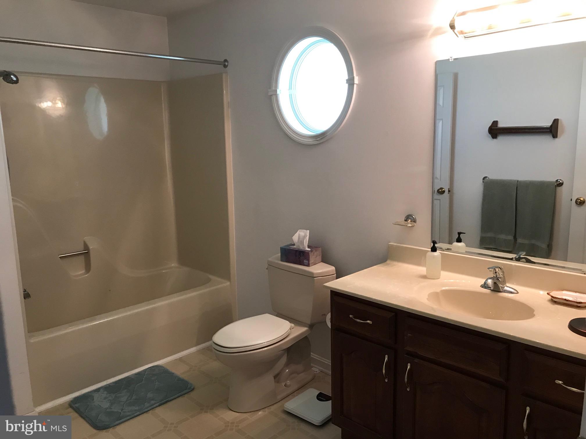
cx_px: 293
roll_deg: +1.9
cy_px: 220
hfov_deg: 63.4
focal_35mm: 28
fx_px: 474
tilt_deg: -12.4
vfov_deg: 49.7
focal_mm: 3.99
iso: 50
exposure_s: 1/15
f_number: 1.8
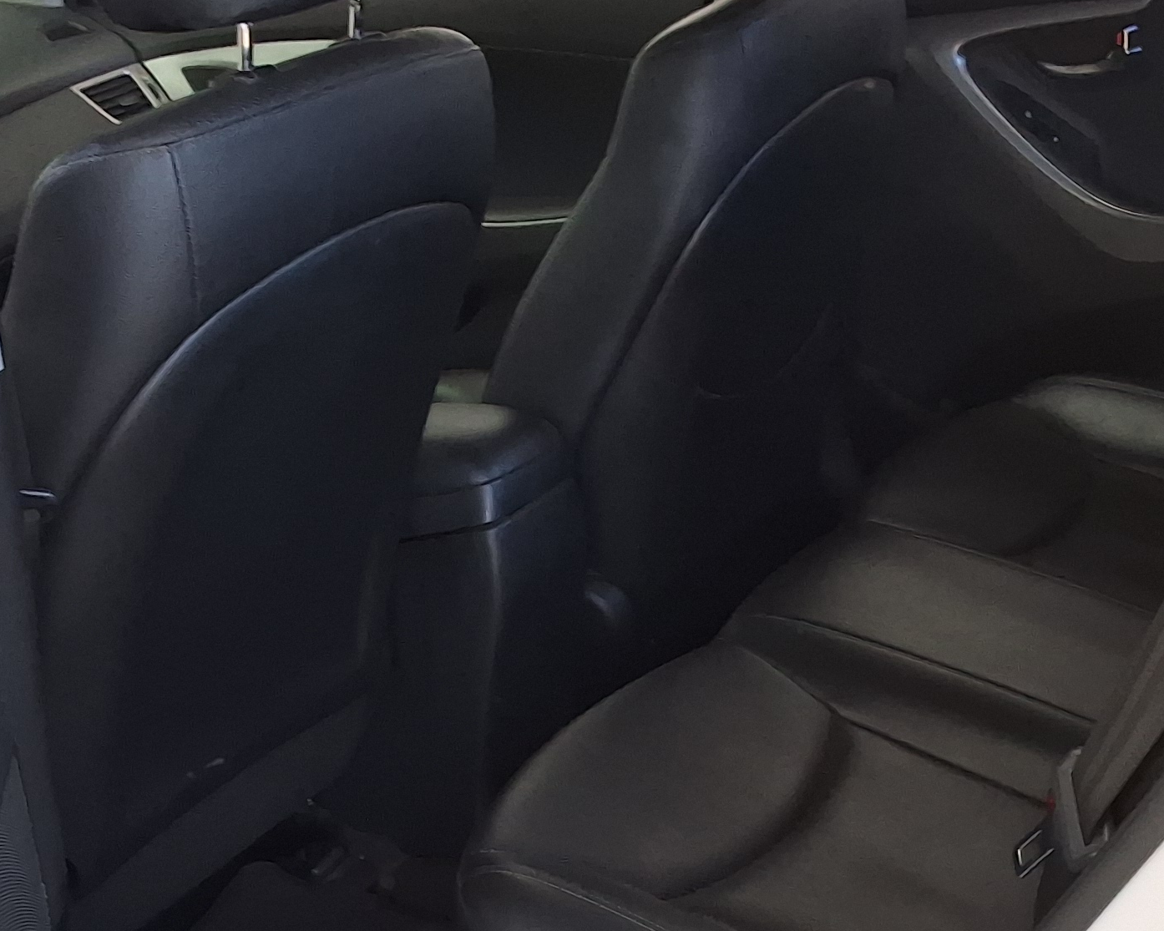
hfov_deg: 29.6
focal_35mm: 64
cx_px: 625
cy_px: 686
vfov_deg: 23.6
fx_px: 2205
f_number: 1.9
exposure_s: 1/120
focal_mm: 2.91
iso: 64
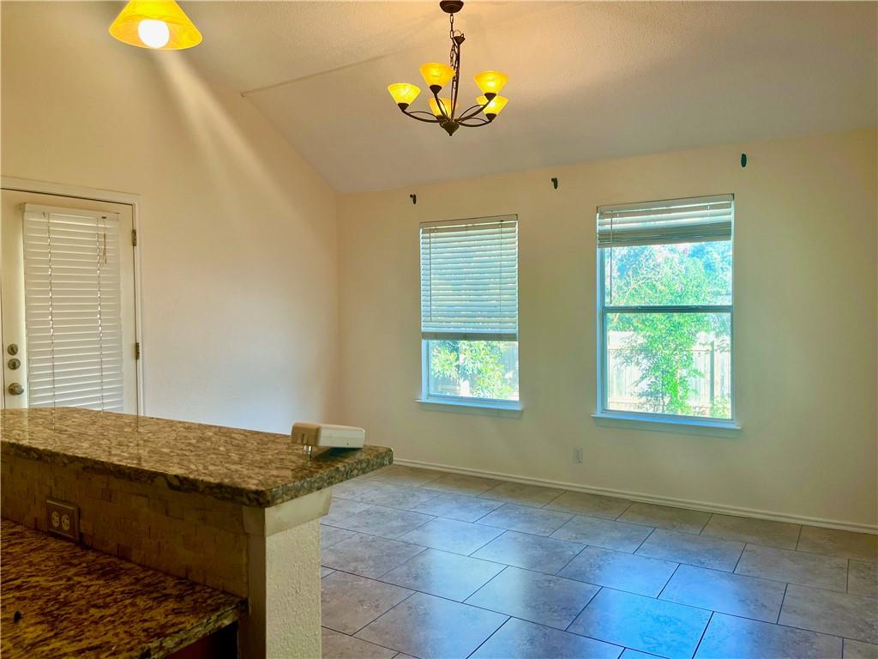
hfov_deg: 67.3
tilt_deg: -1.5
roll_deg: +1.5
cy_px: 330
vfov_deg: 53.1
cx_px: 439
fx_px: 659
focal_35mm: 26
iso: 50
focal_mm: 5.1
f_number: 1.6
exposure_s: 1/120
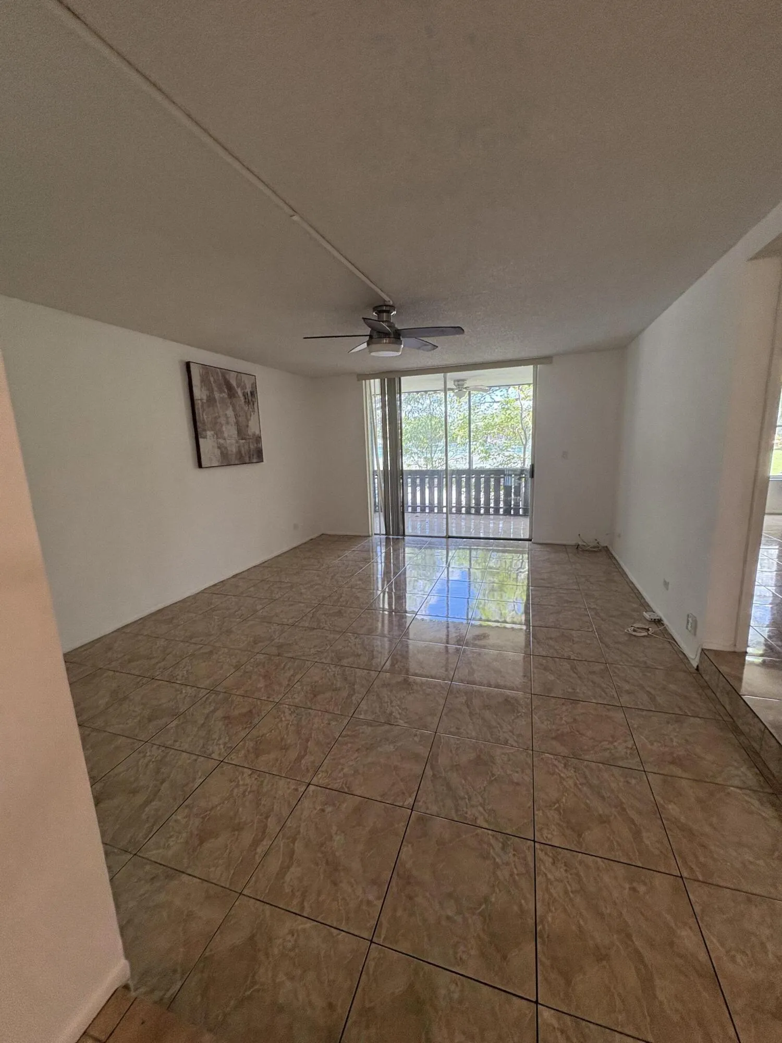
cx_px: 391
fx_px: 422
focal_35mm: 14
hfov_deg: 85.7
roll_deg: +1.0
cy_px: 522
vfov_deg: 102.1
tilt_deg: -8.8
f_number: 2.2
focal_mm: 2.22
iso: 160
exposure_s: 1/120
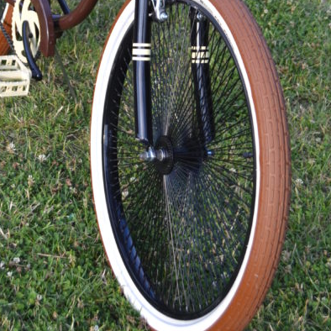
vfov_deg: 15.8
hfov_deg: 16.4
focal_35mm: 106
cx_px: 108
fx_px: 1147
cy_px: -58
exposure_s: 1/160
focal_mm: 32
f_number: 4.8
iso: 200
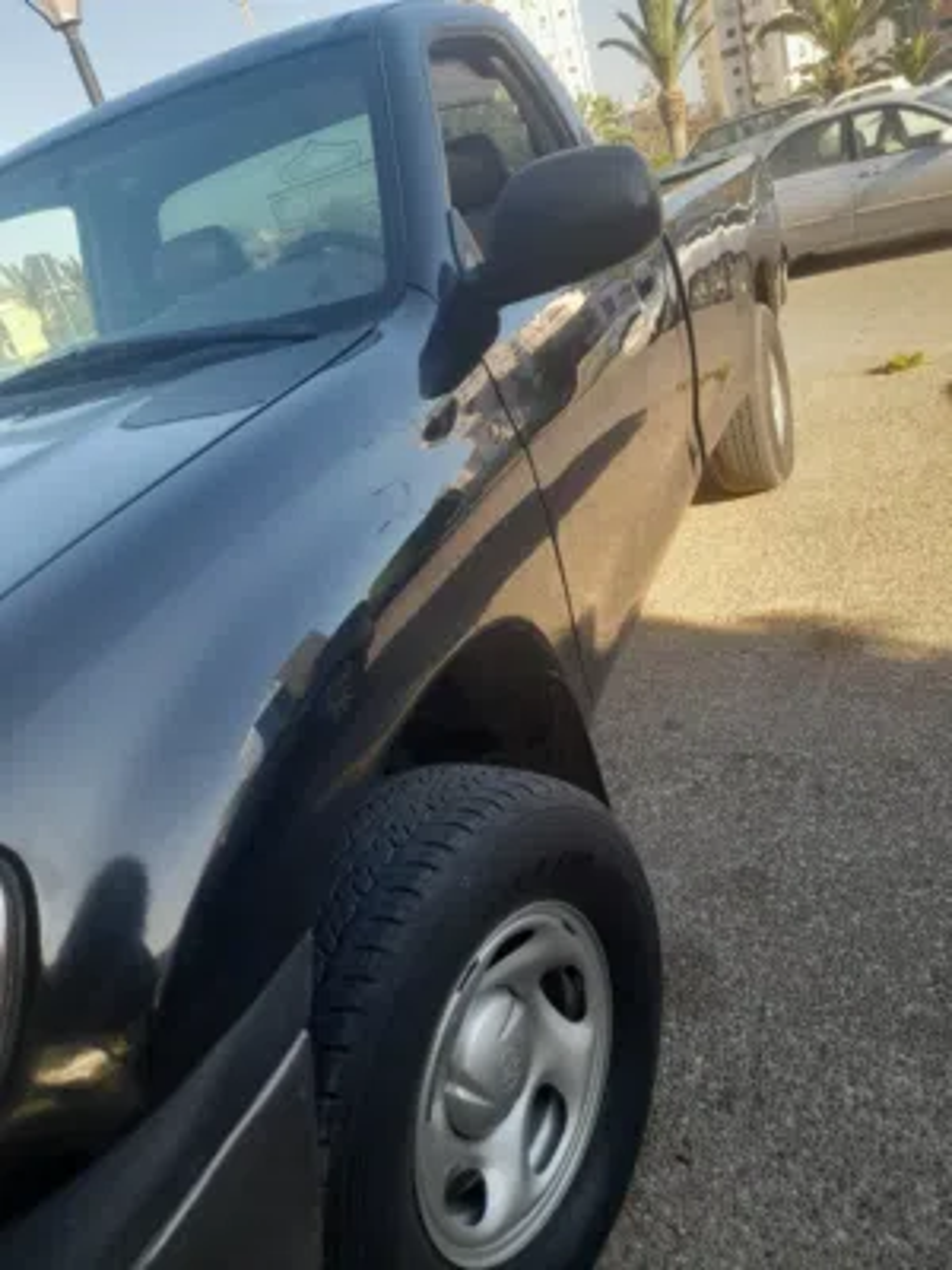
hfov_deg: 54.9
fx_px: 917
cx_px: 476
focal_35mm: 25
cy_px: 635
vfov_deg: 69.4
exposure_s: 1/100
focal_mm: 4.6
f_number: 2
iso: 20
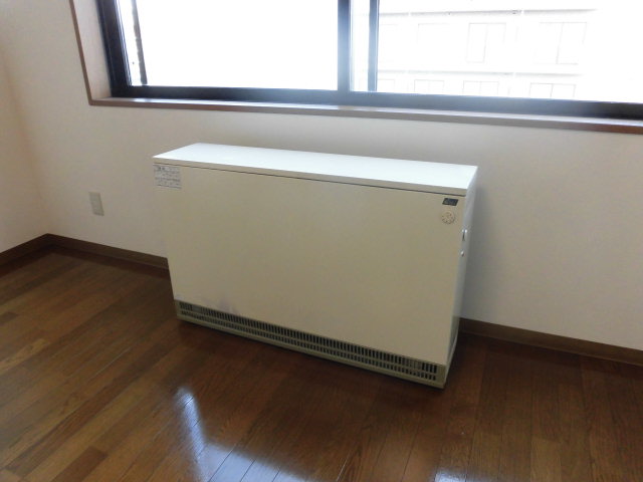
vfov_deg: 56.8
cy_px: 241
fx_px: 446
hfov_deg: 71.6
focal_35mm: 24
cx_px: 322
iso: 200
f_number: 3.1
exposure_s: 1/60
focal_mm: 4.3
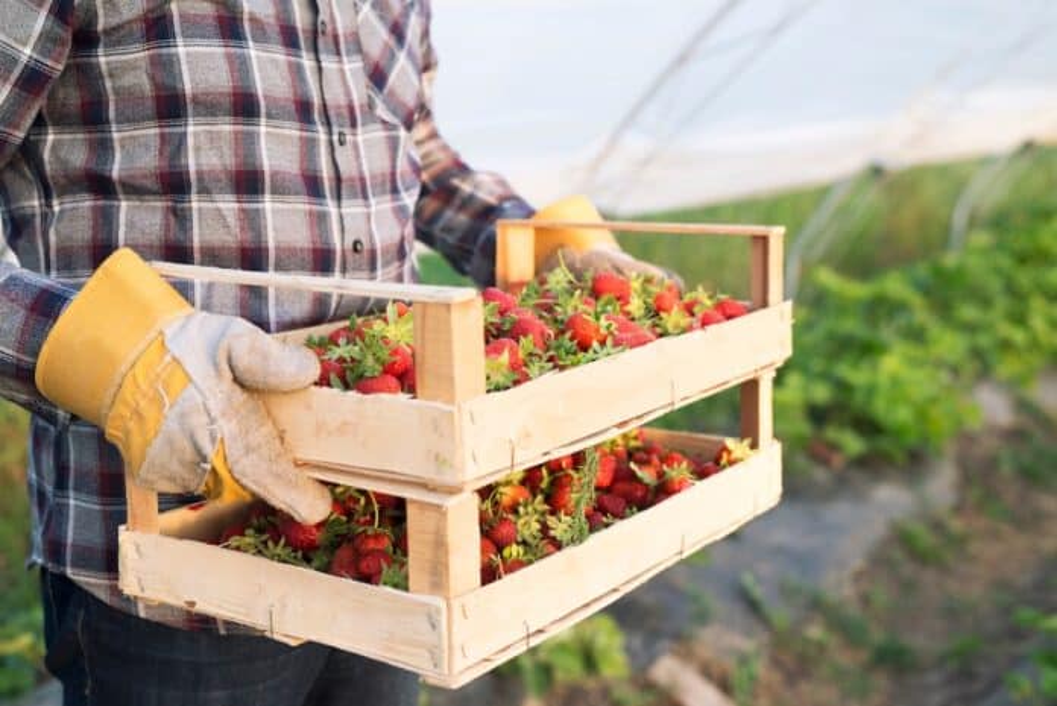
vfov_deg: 27.0
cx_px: 528
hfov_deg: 39.6
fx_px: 1469
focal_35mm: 50
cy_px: 353
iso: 320
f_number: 4
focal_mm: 50
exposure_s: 1/250
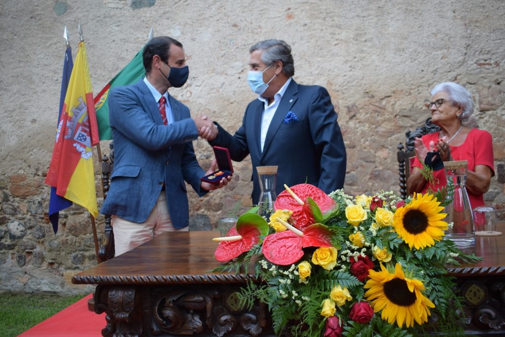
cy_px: 168
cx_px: 252
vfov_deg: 40.0
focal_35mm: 33
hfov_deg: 57.2
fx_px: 463
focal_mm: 22
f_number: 4
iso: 400
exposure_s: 1/60
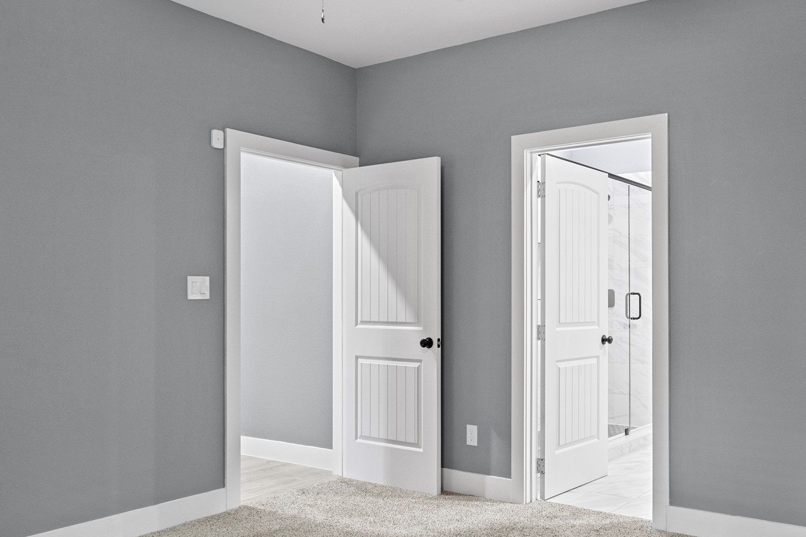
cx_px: 529
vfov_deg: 41.1
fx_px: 716
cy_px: 293
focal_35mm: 32
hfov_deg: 57.6
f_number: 8
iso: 250
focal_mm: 20
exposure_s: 1.6
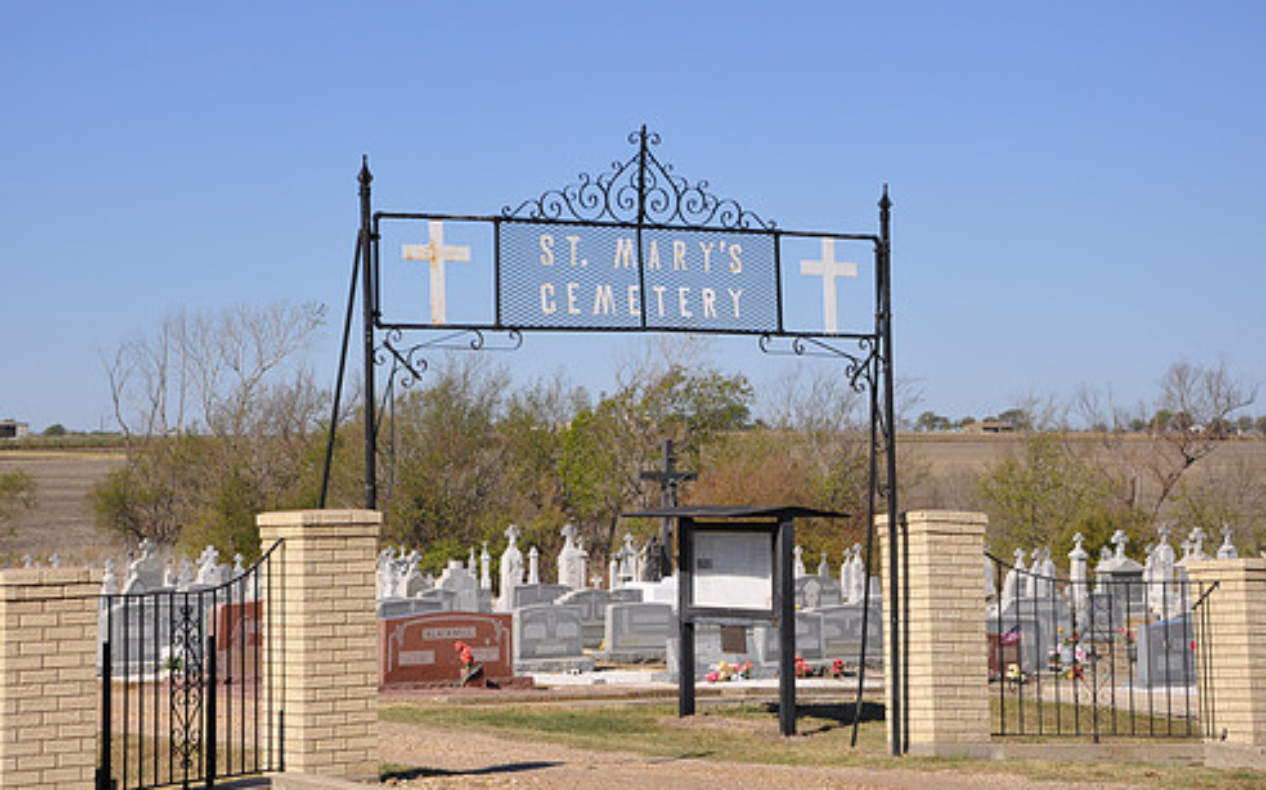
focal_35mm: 90
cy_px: 300
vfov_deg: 14.5
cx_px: 648
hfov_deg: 23.1
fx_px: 3104
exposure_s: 1/250
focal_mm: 50
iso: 200
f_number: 8
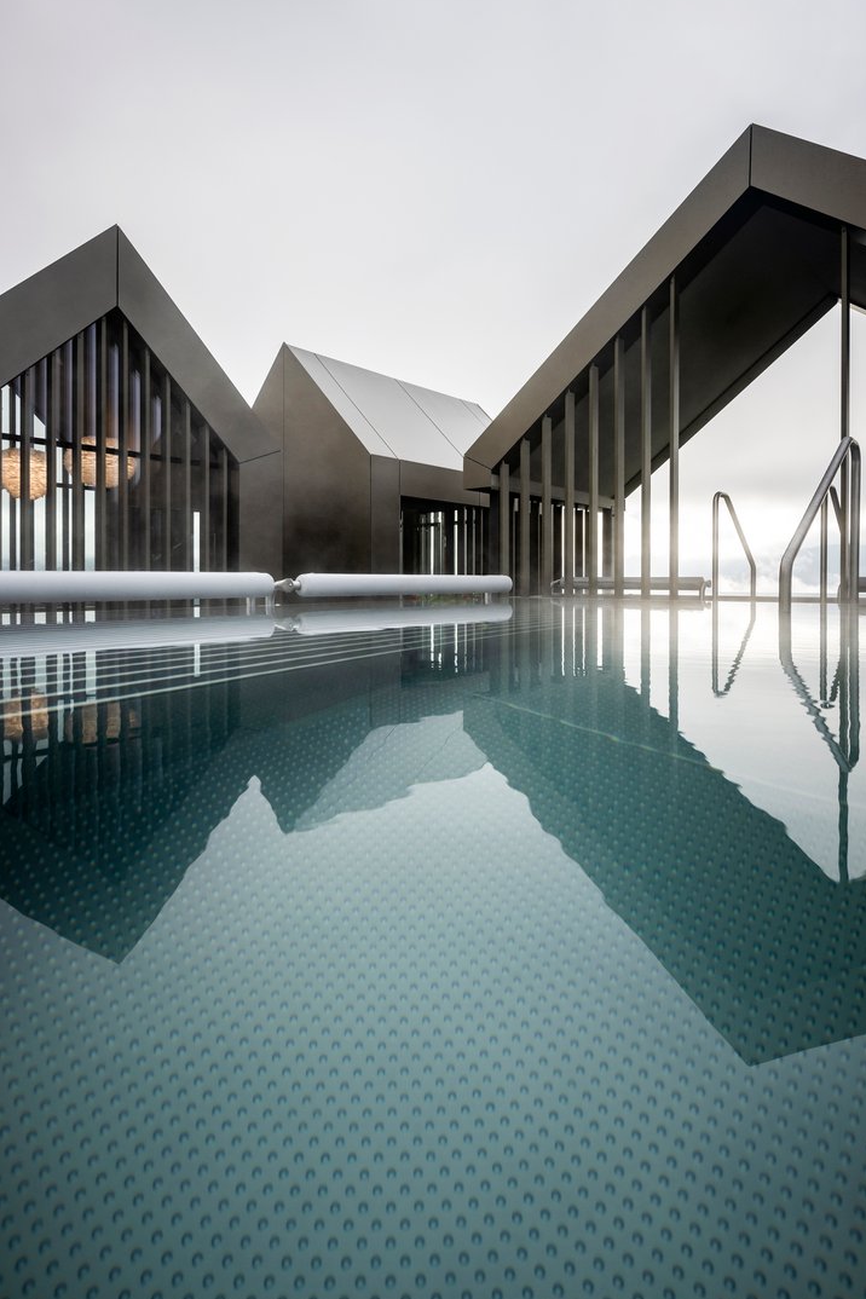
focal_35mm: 19
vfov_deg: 86.6
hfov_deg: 64.5
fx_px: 686
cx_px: 425
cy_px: 582
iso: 250
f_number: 7.1
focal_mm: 17
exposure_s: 1/250
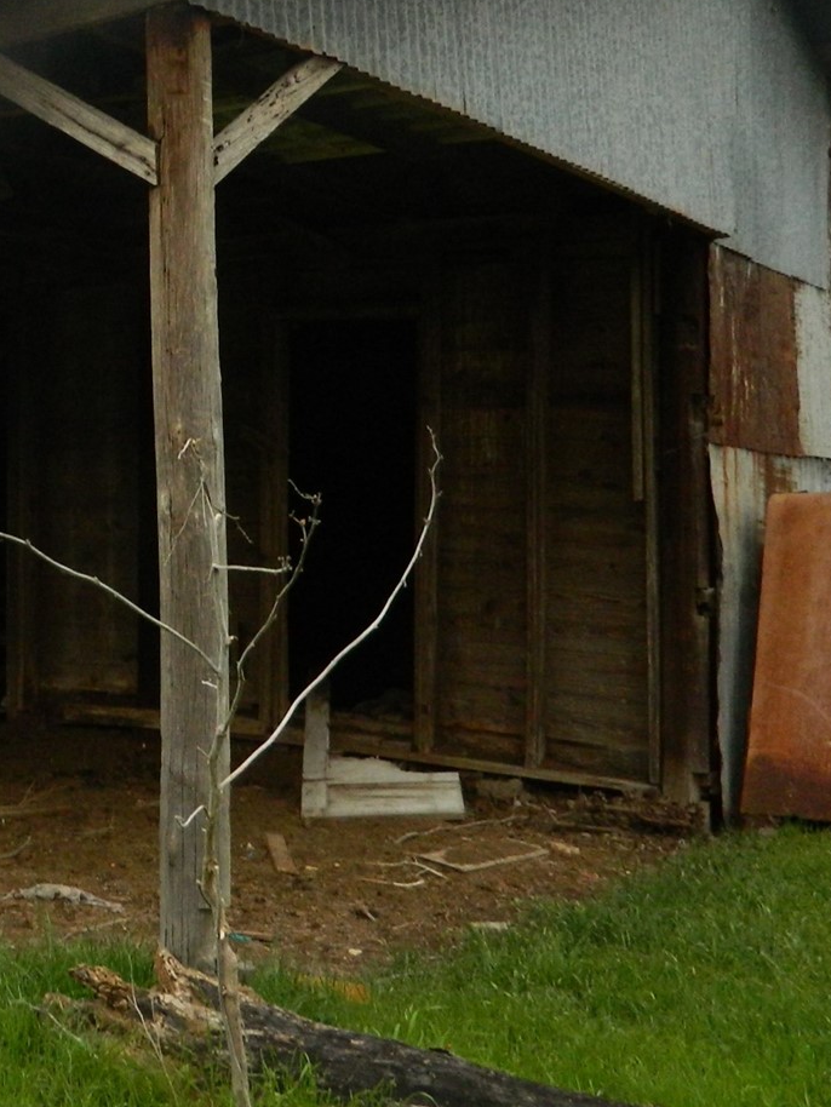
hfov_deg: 24.0
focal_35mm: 56
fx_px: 1792
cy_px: 468
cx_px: -139
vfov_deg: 34.3
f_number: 3.1
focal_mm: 4.5
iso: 200
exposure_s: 1/200
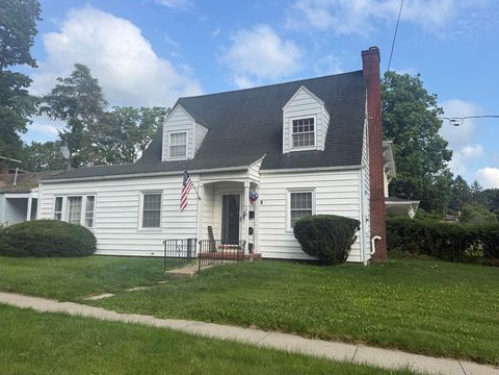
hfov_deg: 69.4
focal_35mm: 25
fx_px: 360
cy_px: 187
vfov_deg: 54.9
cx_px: 255
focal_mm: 6.76
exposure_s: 1/2370
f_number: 1.78
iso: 80
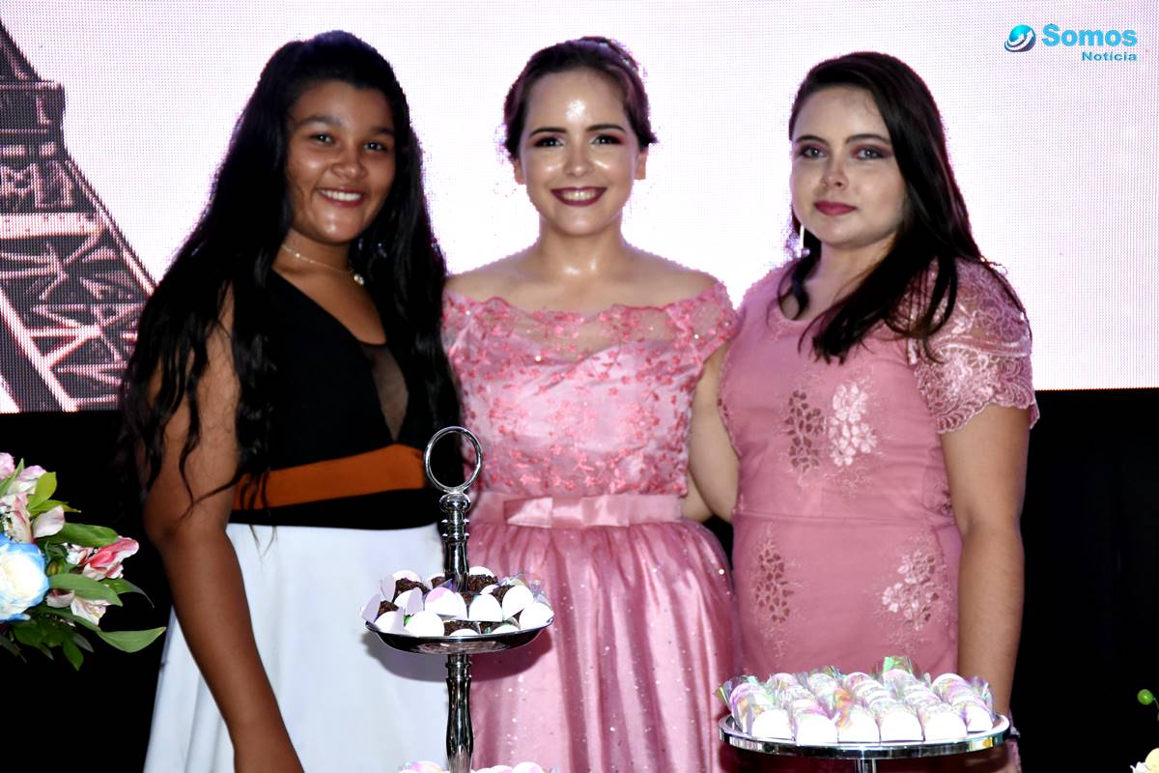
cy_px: 386
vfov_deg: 13.0
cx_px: 580
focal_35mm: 105
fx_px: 3380
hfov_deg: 19.5
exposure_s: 1/80
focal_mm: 70
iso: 1600
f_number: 5
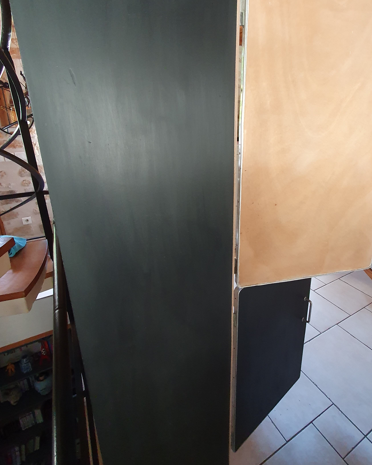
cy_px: 196
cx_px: 210
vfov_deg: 85.7
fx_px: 248
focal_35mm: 18
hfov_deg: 73.5
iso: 400
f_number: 2.2
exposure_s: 1/50
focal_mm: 1.8
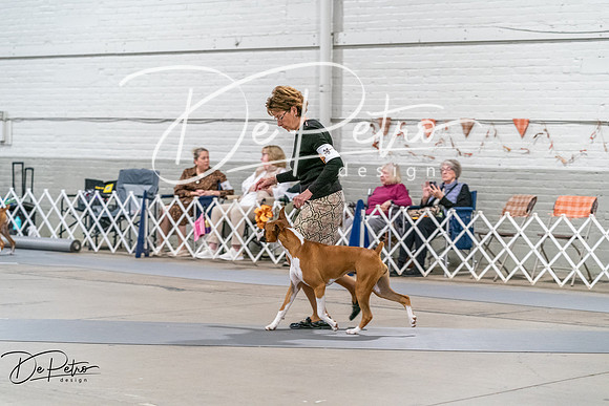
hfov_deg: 21.7
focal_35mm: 94
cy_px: 203
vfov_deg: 14.6
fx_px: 1590
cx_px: 304
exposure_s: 1/250
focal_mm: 94
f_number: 3.5
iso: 6400
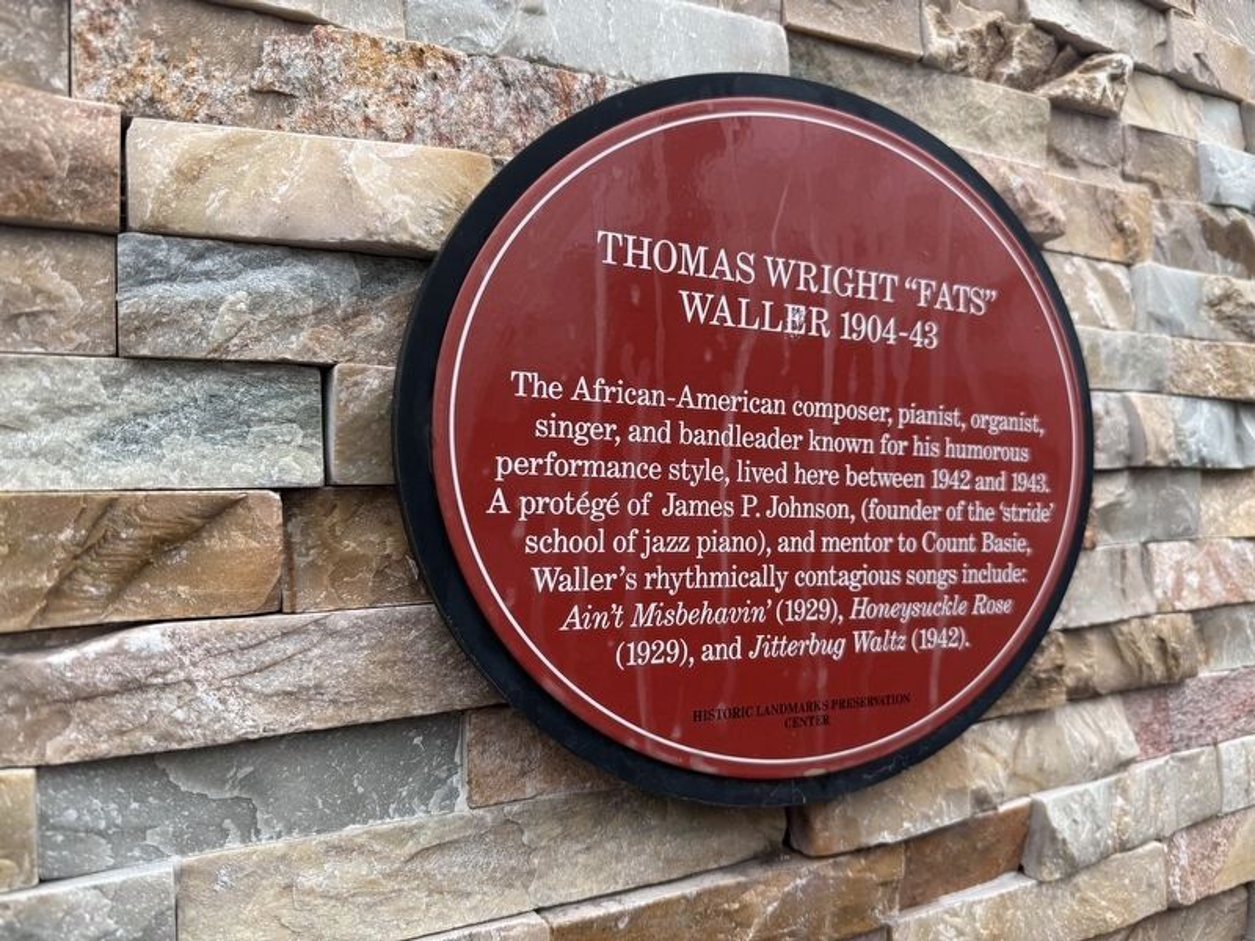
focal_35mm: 24
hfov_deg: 71.6
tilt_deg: +2.1
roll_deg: +0.7
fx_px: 870
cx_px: 628
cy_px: 470
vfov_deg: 56.8
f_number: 1.78
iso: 80
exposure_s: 1/464
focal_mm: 6.76
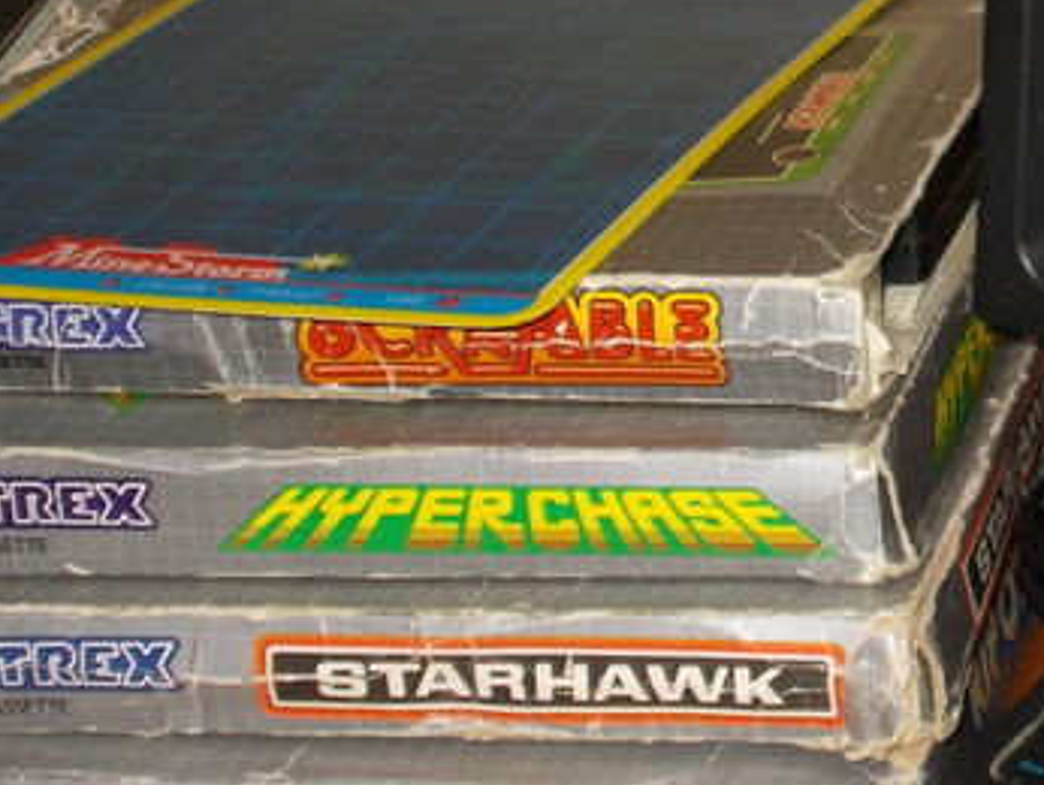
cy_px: -39
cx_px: 1195
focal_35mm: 127
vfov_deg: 11.5
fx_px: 3833
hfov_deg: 15.1
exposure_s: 1/30
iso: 200
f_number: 4.2
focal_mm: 7.9
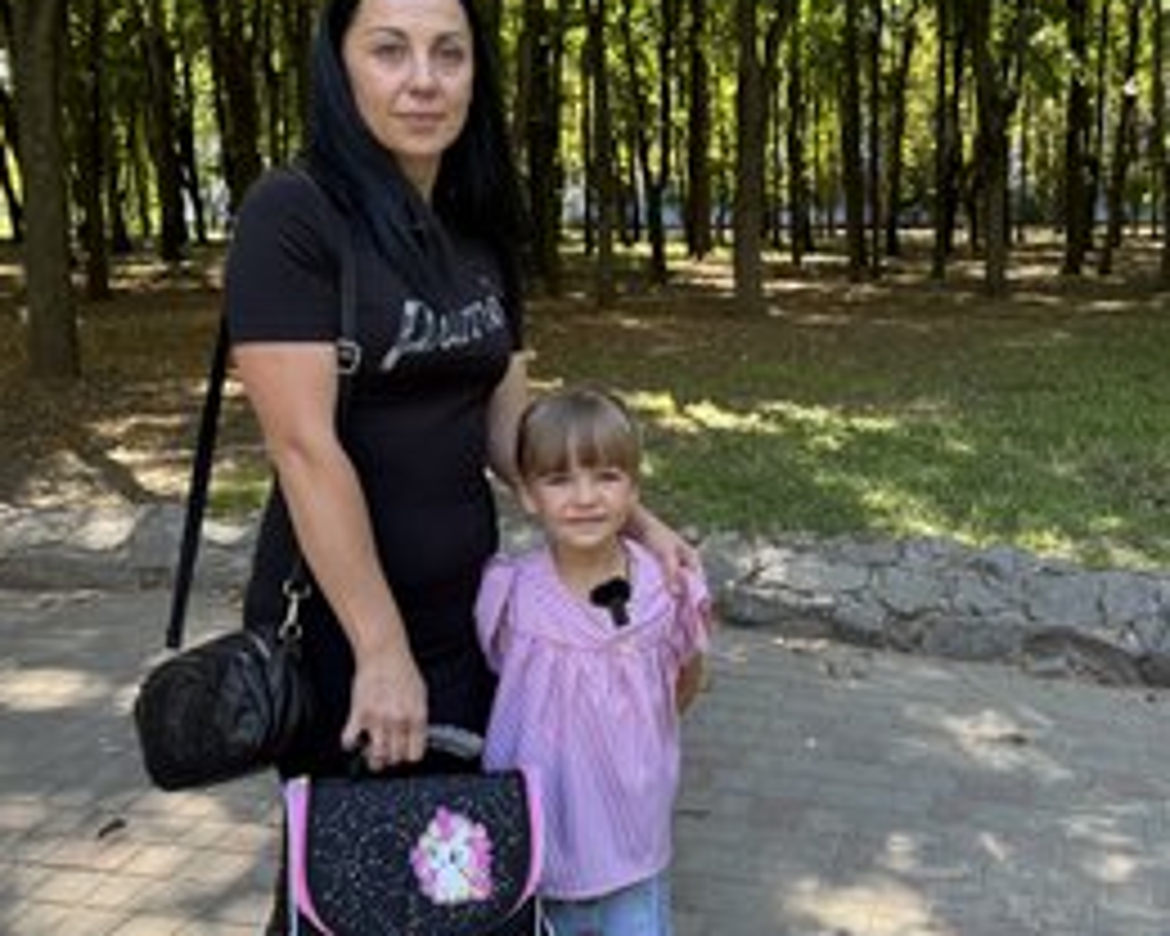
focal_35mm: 36
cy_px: 392
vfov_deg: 41.0
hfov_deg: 49.9
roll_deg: -0.1
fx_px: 1247
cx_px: 711
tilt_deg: -9.1
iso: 64
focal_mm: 6.76
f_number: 1.78
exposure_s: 1/121
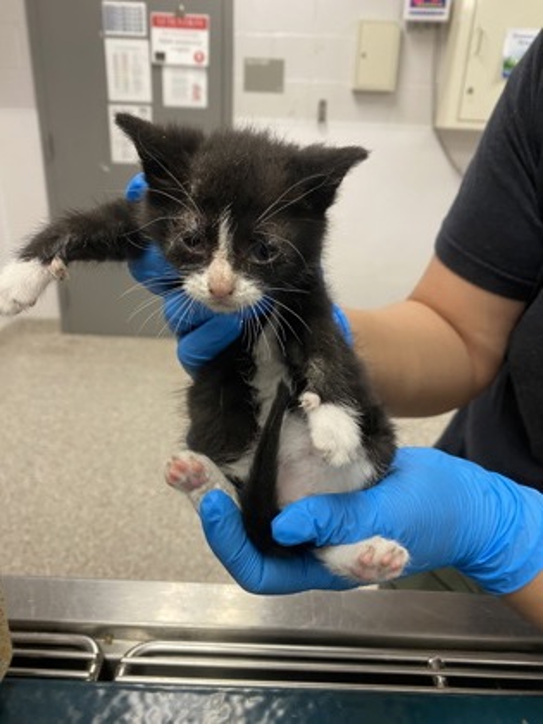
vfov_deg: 67.3
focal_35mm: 26
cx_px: 272
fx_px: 544
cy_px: 362
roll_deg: -2.2
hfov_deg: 53.1
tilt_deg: -21.2
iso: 125
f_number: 1.8
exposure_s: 1/60
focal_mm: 4.25
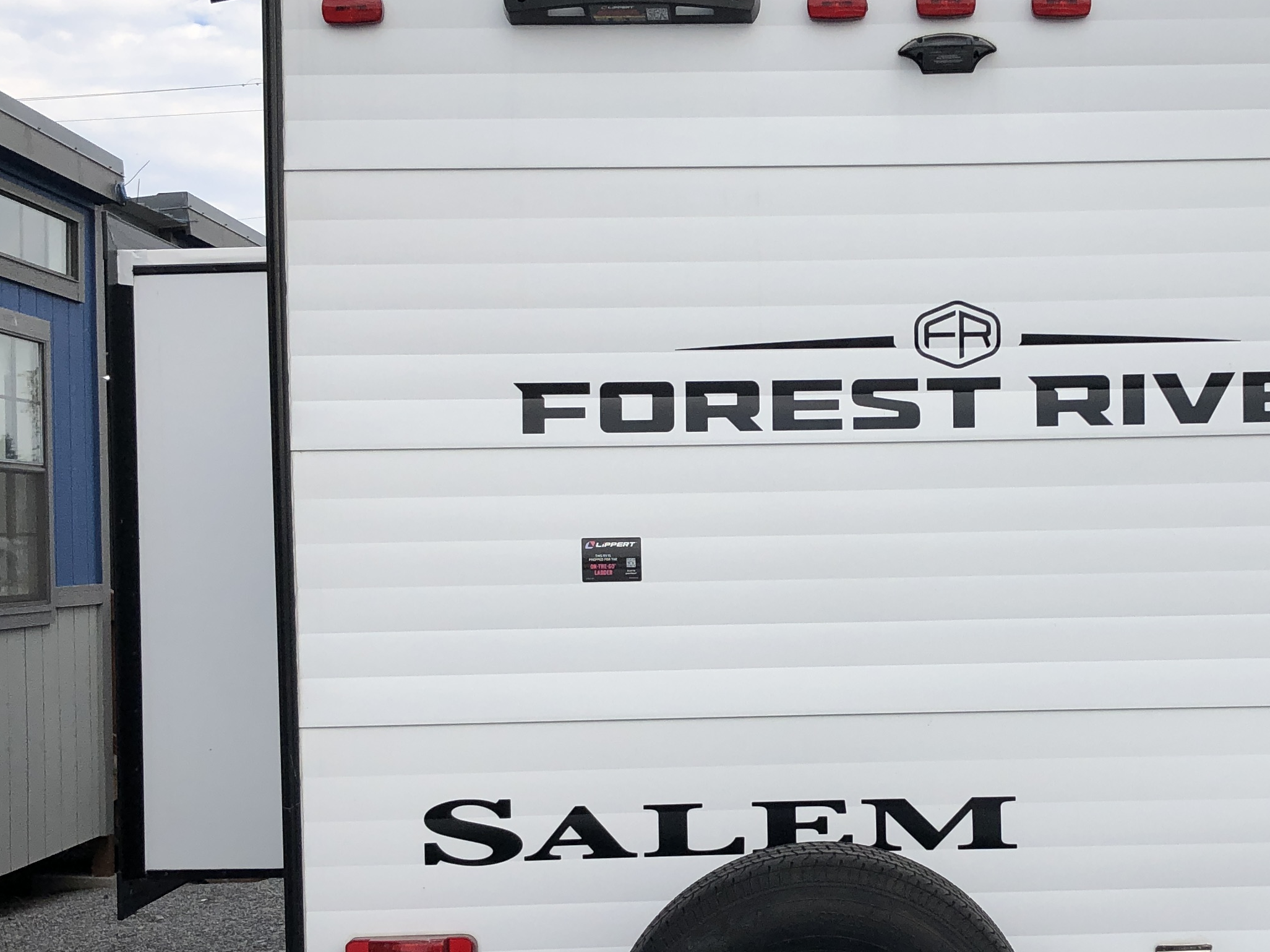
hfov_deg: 34.5
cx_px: 883
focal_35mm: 55
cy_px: 603
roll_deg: +1.1
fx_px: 2017
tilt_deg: -2.3
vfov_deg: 26.5
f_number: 1.8
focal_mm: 3.99
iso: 20
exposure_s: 1/1200
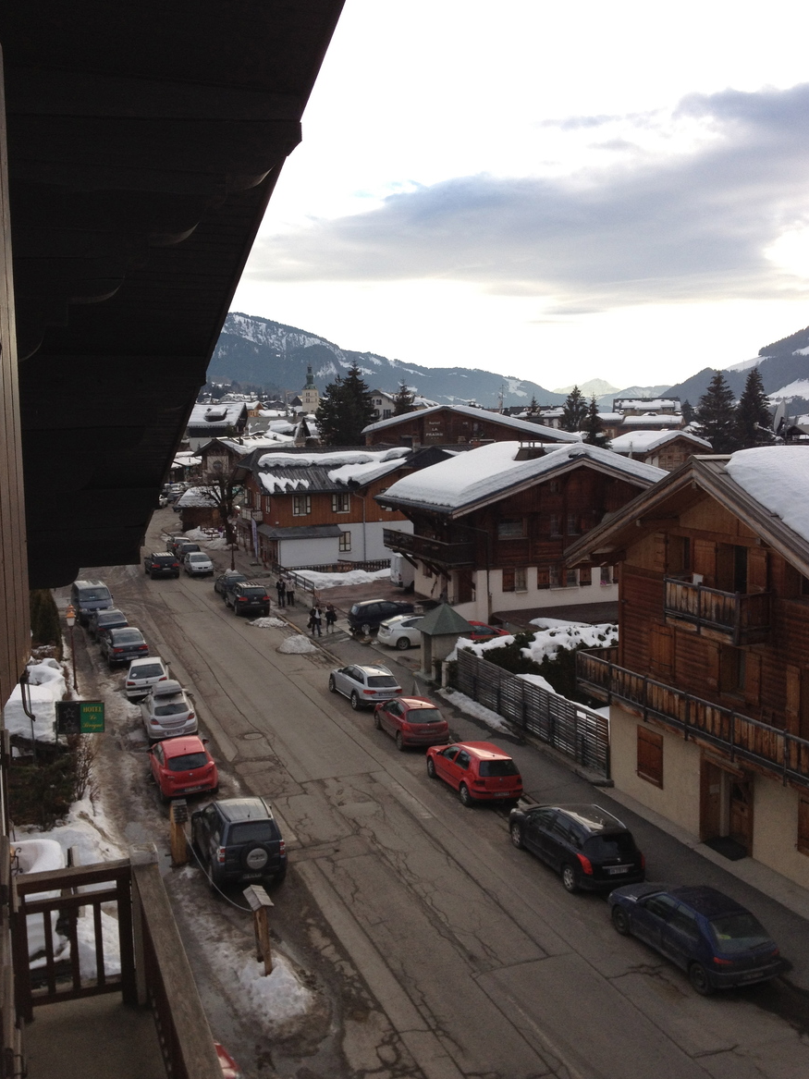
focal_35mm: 36
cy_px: 533
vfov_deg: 51.4
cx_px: 404
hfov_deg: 39.7
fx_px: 1122
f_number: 2.4
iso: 80
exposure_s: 1/1022
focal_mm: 4.28
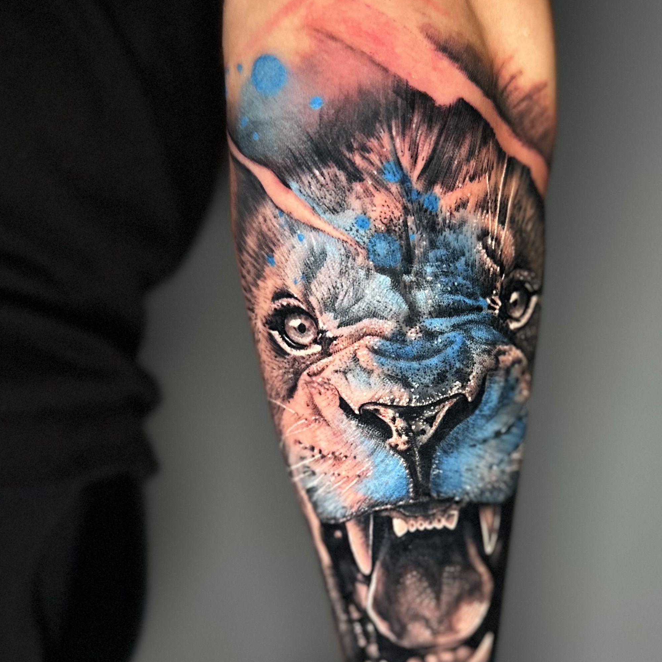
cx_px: 496
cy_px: 397
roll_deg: -17.7
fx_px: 930
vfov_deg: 39.0
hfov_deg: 38.2
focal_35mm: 43
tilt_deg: -3.2
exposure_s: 1/60
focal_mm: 6.86
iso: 500
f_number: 1.78
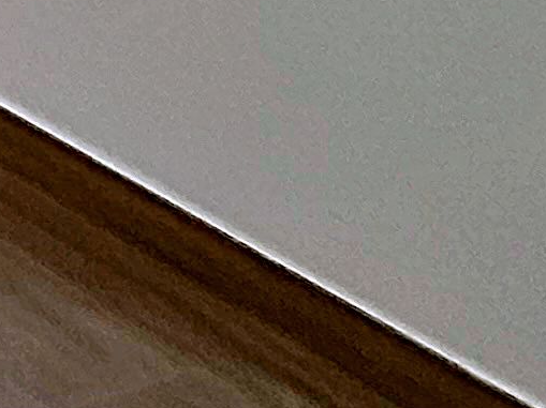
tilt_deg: +1.4
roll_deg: -1.8
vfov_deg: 8.7
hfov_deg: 8.9
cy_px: -1070
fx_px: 1750
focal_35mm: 111
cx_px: -1491
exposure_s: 1/176
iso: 40
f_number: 2.2
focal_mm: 2.22
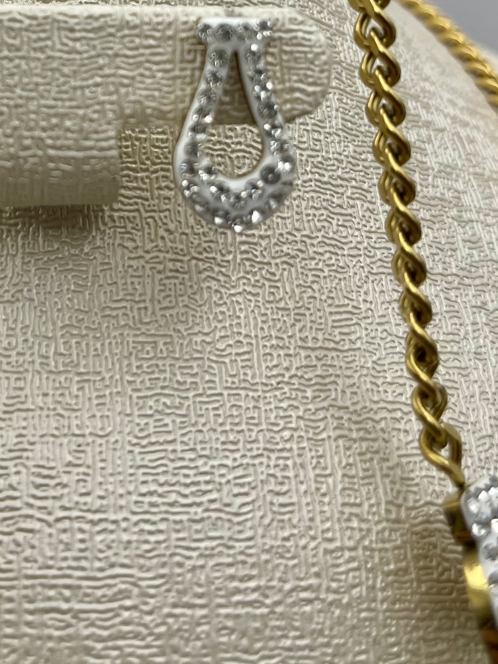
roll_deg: +1.9
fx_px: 1247
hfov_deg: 21.9
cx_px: 19
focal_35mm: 65
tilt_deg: -11.3
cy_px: -29
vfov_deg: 27.7
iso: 50
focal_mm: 5.1
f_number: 1.6
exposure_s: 1/392
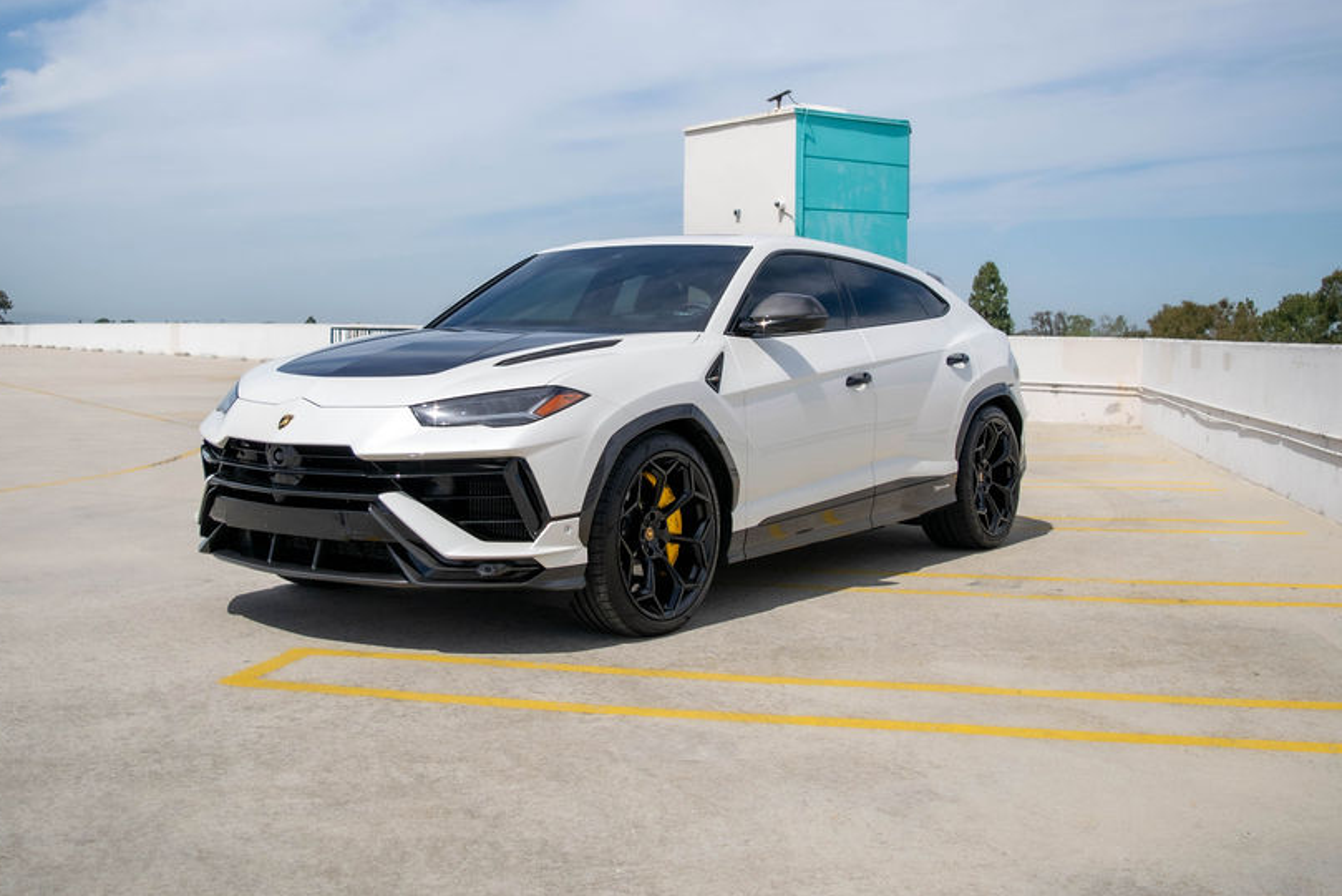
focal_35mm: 41
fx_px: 1529
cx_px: 572
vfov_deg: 32.5
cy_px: 338
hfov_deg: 47.2
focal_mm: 21
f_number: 3.8
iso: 160
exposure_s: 1/4000
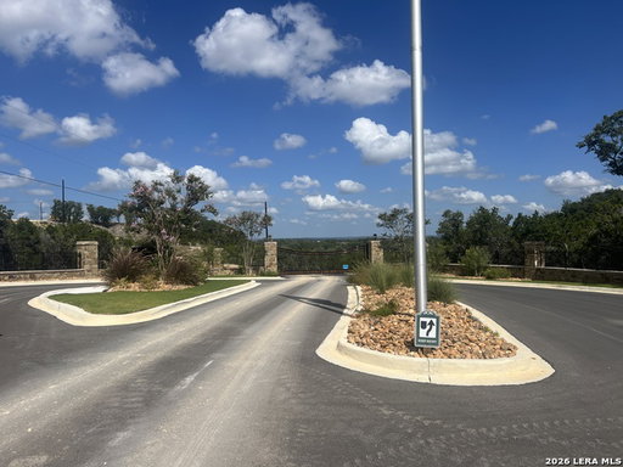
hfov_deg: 67.3
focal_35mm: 26
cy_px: 234
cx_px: 312
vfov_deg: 53.1
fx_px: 468
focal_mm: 5.7
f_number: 1.5
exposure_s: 1/7463
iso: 50
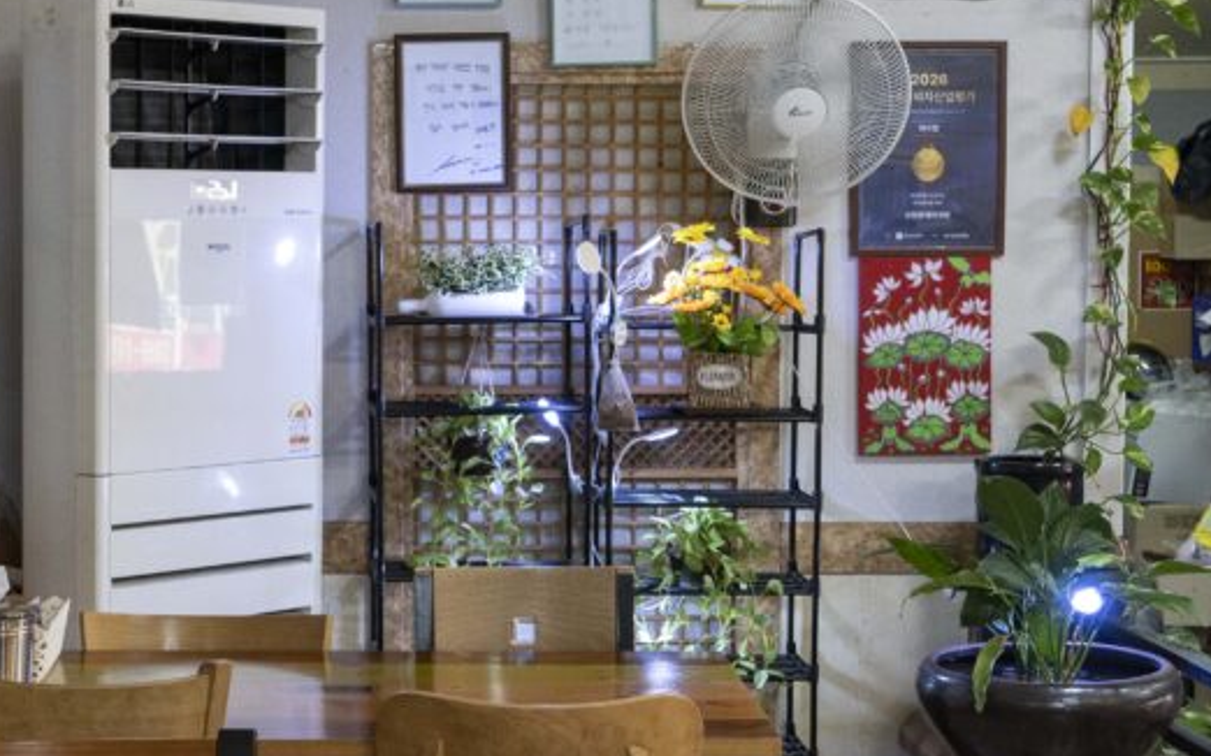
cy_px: 442
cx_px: 376
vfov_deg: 16.3
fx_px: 2640
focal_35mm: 80
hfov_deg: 25.7
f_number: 5
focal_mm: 40
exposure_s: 1/160
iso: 3200
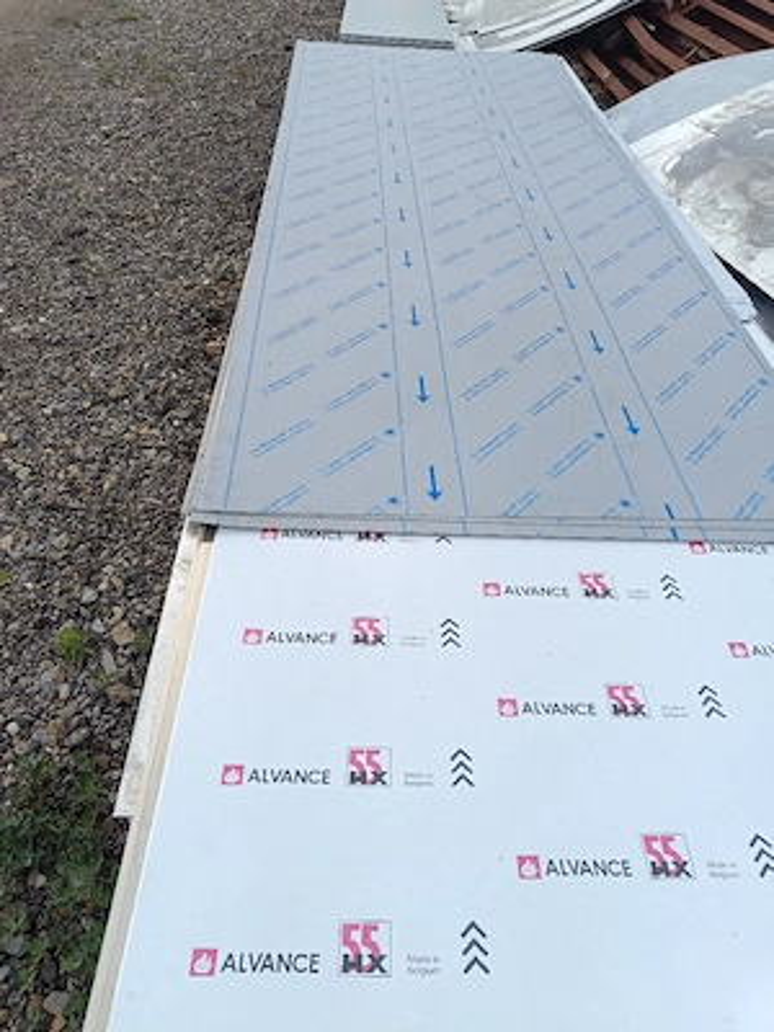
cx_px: 387
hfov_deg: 56.8
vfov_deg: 71.6
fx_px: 716
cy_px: 516
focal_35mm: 24
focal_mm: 5.59
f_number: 1.88
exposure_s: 1/556
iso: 54
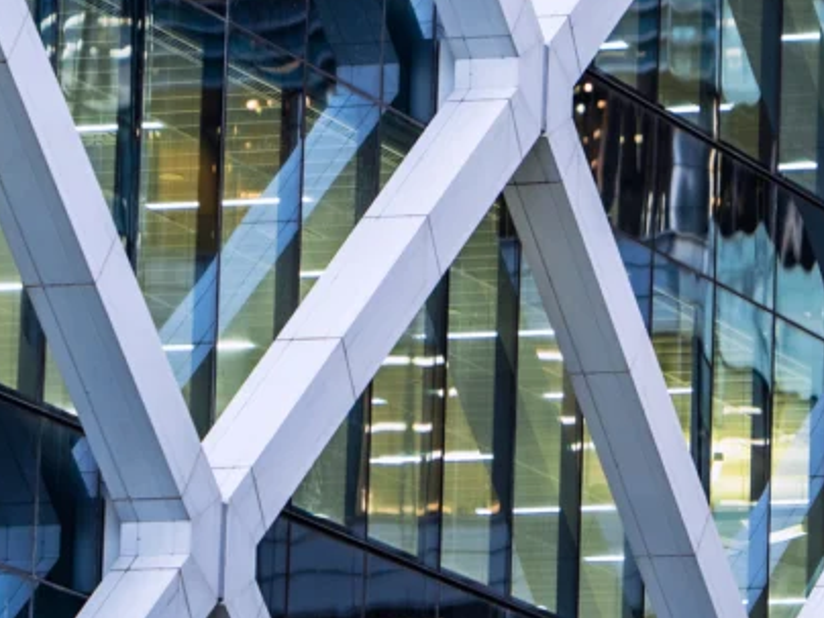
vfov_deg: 3.8
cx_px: 575
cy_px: 18
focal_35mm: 386
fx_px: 9188
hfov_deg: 5.1
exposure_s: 1/100
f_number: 1.8
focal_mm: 135
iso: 640
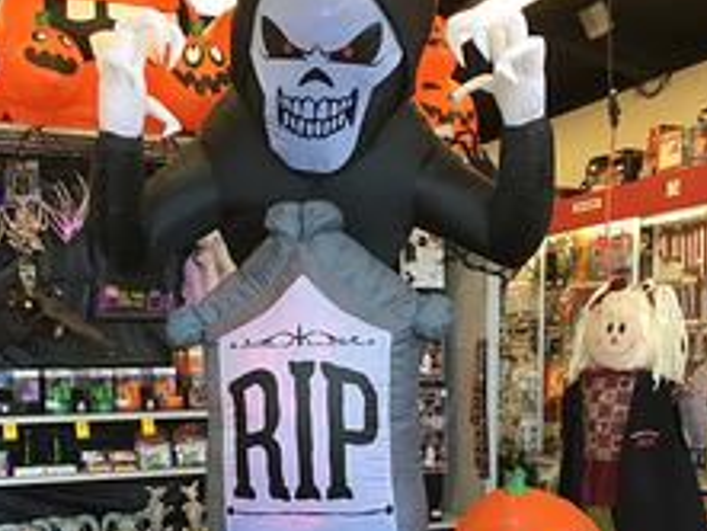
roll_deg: +1.0
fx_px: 940
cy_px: 422
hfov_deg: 41.1
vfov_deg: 30.8
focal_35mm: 46
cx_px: 299
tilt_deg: -3.6
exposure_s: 1/30
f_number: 2.2
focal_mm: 4.15
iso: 25
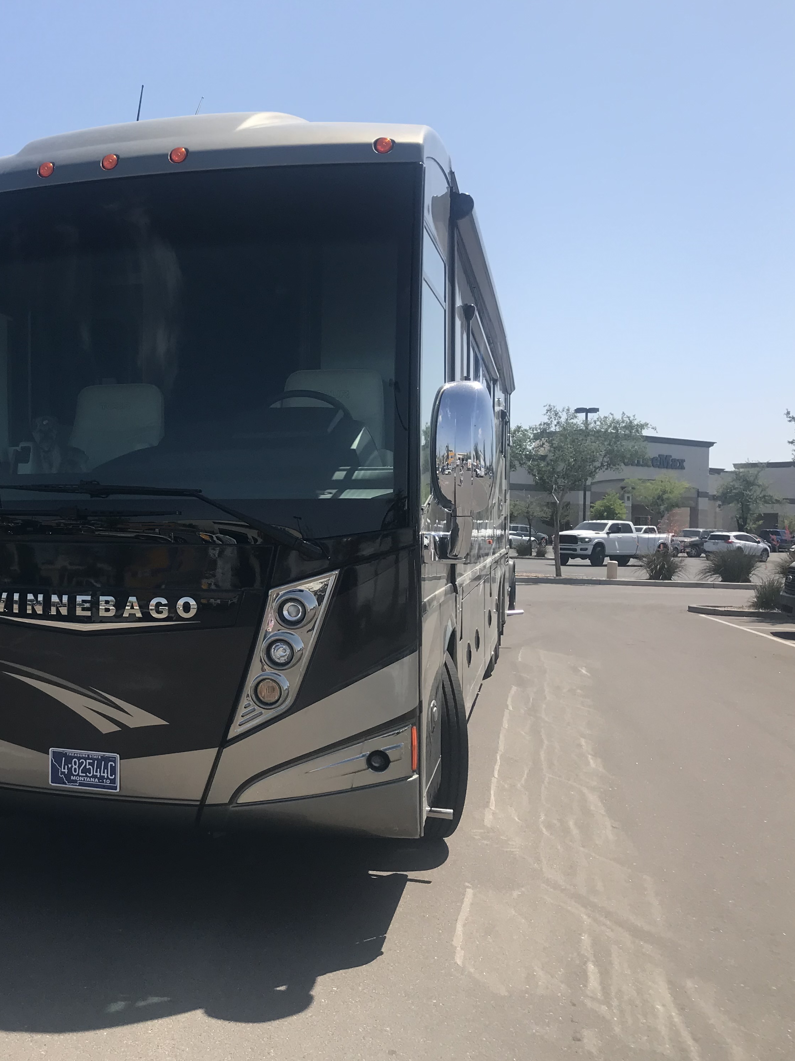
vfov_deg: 49.0
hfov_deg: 36.0
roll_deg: -1.2
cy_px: 537
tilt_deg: +0.0
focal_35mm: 38
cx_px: 119
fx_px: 1164
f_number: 1.8
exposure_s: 1/2179
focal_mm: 3.99
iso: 20
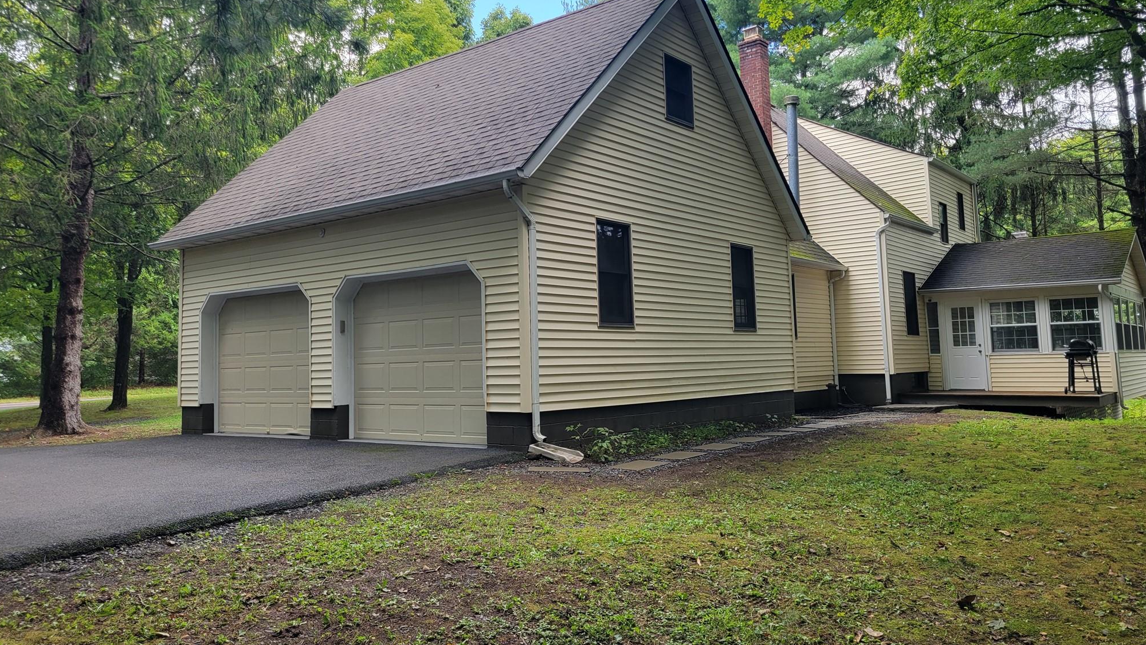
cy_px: 288
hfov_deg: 66.1
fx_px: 881
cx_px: 581
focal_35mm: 29
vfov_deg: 40.1
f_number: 1.8
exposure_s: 1/212
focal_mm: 5.4
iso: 40
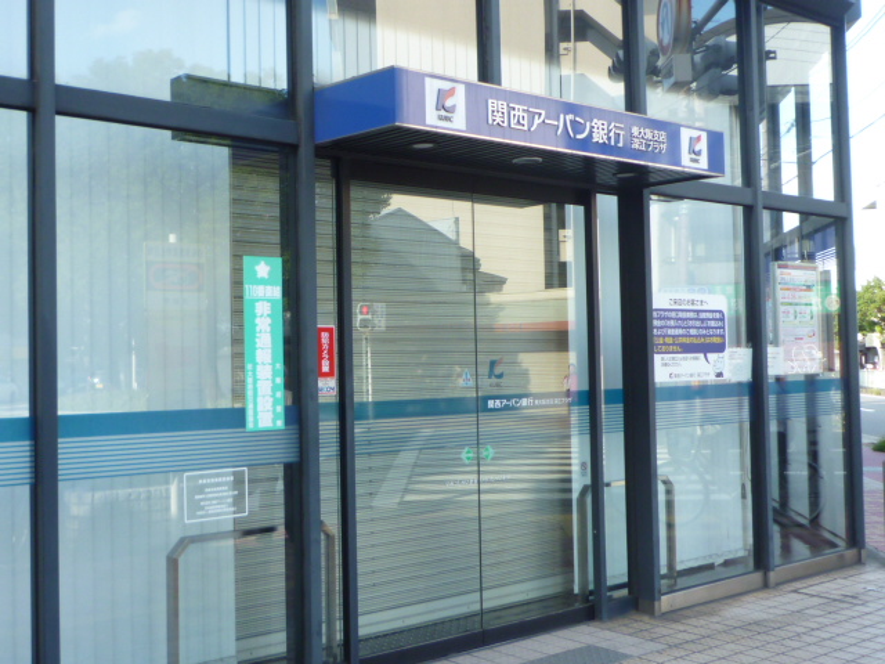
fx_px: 1150
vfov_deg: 32.2
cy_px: 332
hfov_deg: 42.1
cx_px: 442
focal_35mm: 45
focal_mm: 4.4
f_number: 2.8
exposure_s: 1/125
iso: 80
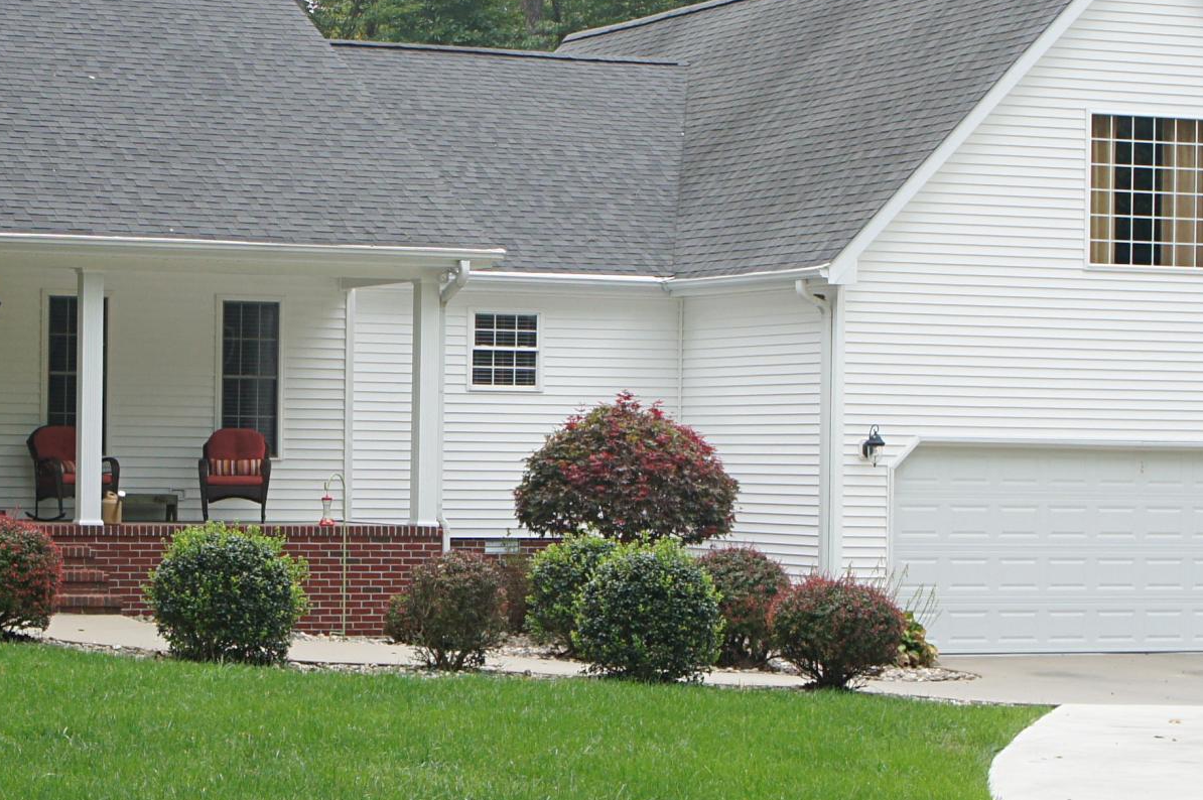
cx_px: 309
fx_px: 3272
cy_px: 442
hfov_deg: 20.7
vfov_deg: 13.9
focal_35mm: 98
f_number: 6.3
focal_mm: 26
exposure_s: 1/100
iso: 200
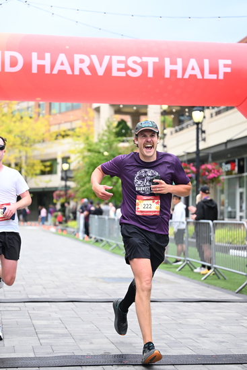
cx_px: 124
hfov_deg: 18.7
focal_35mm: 73
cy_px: 185
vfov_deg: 27.7
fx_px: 751
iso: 800
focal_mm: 73
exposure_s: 1/1600
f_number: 2.8
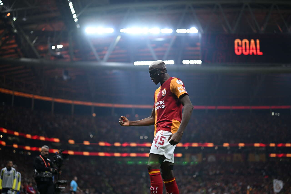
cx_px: 146
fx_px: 404
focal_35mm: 50
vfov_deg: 27.0
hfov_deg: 39.6
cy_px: 97
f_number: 1.2
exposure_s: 1/4000
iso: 800
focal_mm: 50
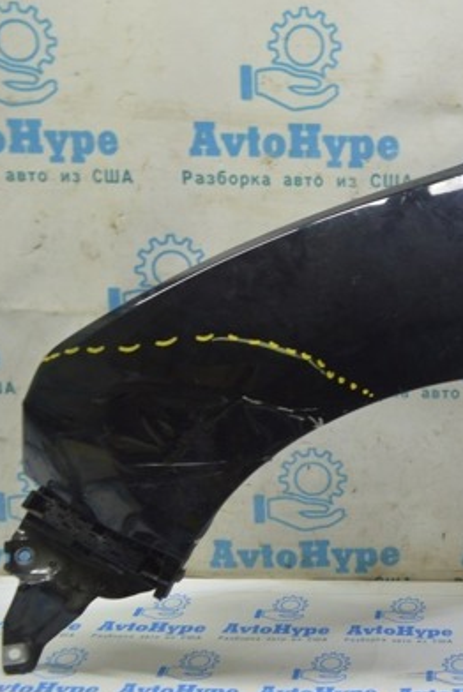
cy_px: 329
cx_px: 468
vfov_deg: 44.5
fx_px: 847
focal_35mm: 44
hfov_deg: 28.6
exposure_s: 1/20
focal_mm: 18
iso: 400
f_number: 5.6
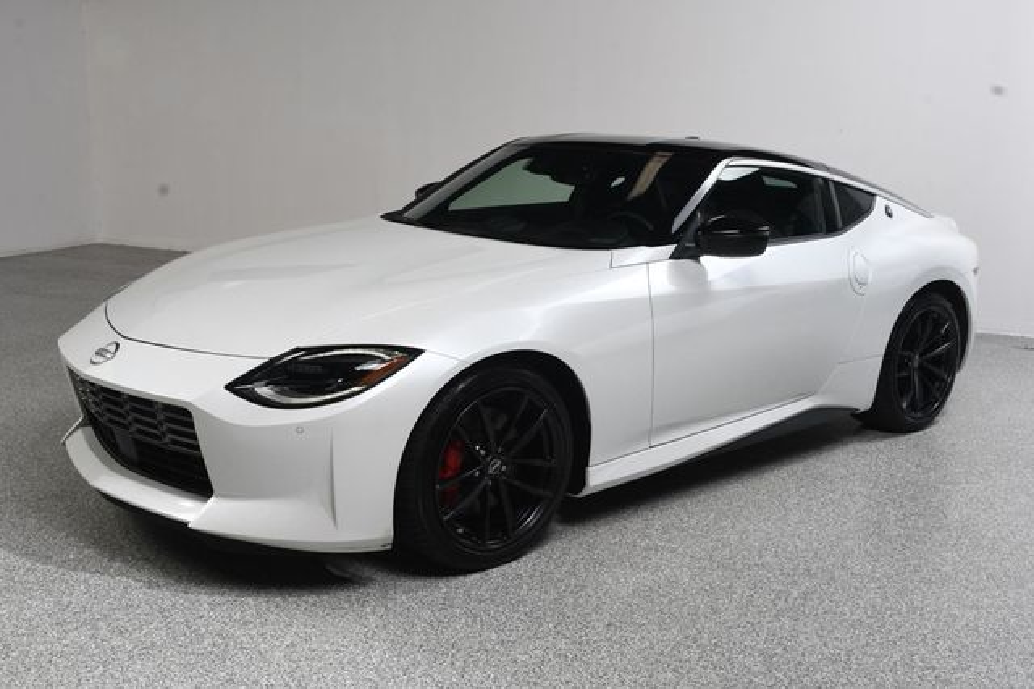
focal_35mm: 39
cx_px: 517
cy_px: 344
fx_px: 1120
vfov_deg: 34.2
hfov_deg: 49.6
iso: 100
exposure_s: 1/160
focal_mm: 26
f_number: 11
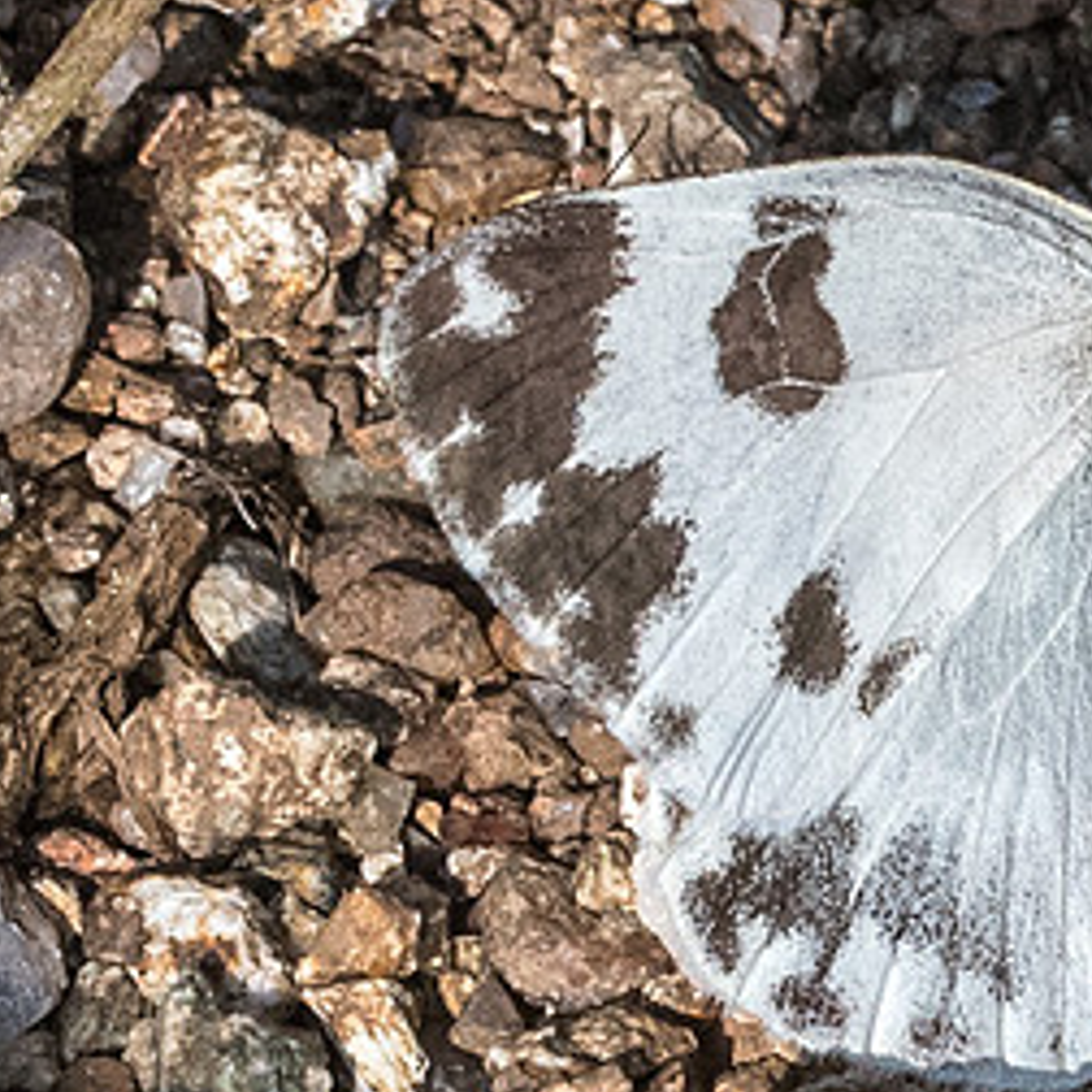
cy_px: 655
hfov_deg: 1.0
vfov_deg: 1.0
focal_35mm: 1749
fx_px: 62422
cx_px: 1066
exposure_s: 1/1600
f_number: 11
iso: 800
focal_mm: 150
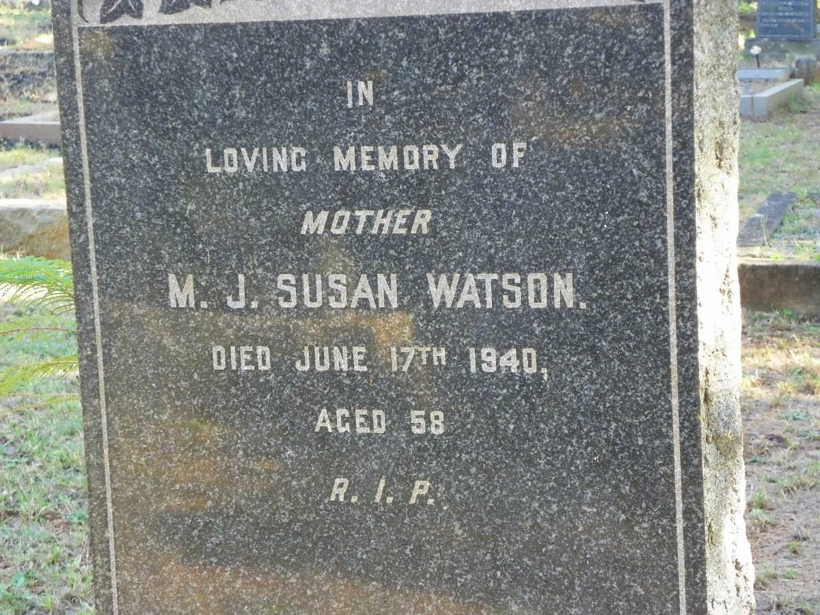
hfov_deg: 21.8
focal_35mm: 90
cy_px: 308
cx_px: 410
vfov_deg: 16.4
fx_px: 2132
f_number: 4
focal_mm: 16
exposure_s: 1/60
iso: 125
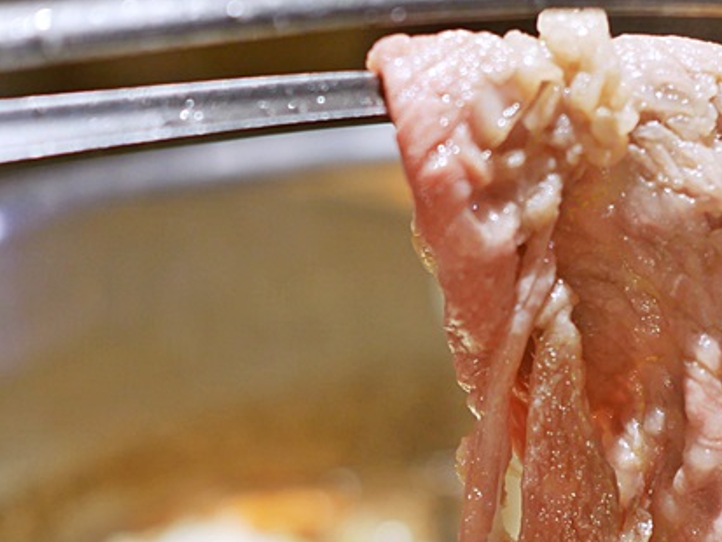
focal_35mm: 121
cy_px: 434
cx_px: 593
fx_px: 2524
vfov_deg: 12.2
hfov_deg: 16.1
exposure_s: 1/160
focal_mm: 25
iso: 200
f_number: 1.8
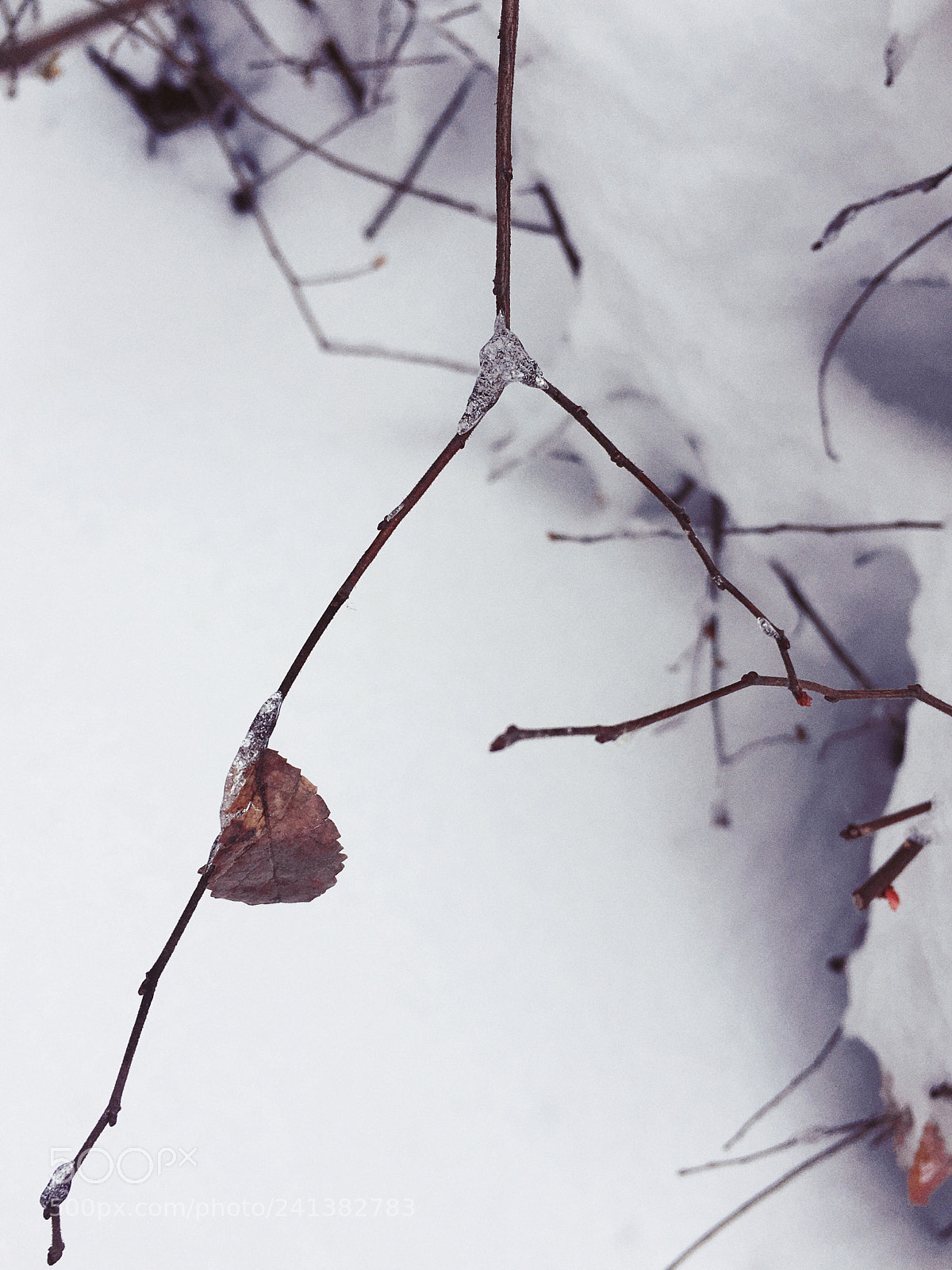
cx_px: 476
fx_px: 1063
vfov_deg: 61.7
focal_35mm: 29
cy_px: 635
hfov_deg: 48.2
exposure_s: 1/1508
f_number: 2.2
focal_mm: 4.15
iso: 25
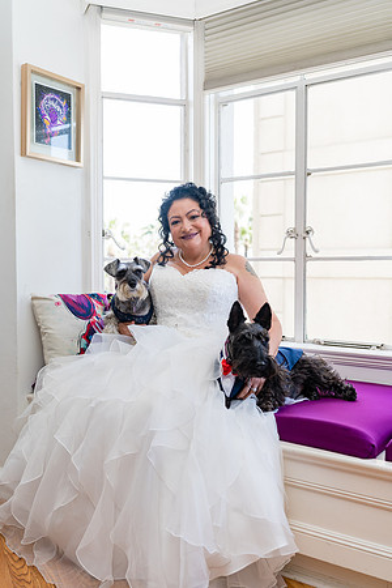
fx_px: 572
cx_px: 196
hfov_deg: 37.9
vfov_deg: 54.4
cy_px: 294
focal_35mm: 35
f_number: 2.8
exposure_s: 1/320
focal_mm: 35
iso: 320
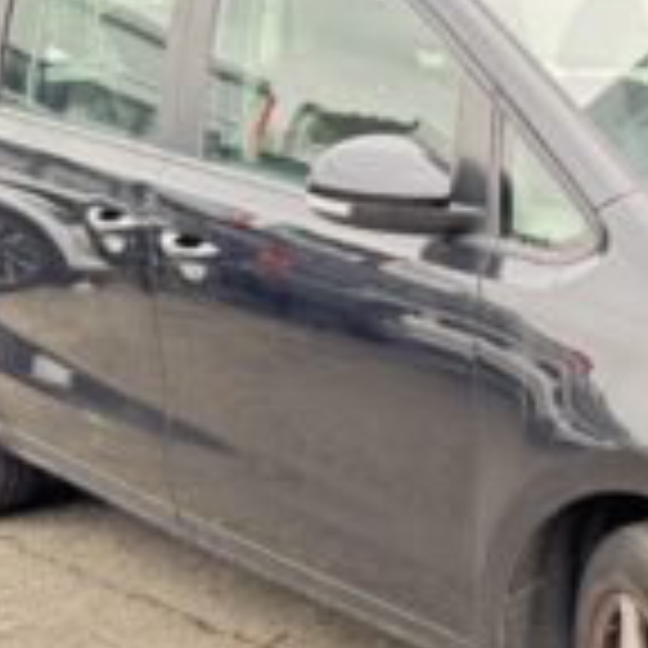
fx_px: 1250
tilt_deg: -11.8
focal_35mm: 59
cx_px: 774
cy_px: 400
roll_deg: +0.3
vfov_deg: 29.0
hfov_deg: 26.0
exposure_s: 1/121
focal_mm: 6.76
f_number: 1.78
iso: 200
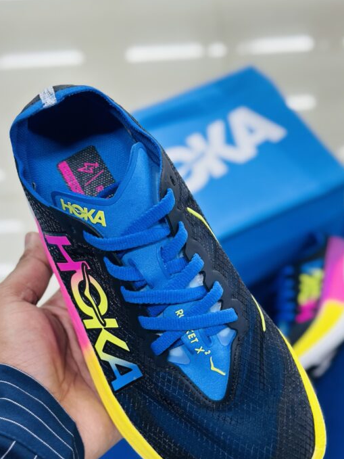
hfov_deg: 22.2
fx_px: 875
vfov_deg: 29.2
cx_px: 167
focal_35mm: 66
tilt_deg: -56.6
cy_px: 309
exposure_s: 1/100
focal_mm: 6.86
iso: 100
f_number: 1.78
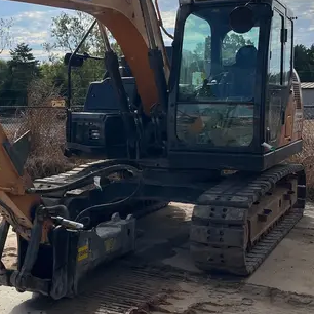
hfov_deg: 30.7
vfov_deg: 31.1
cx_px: 87
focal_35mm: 55
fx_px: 564
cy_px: 141
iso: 50
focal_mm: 5.1
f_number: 1.6
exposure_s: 1/5319
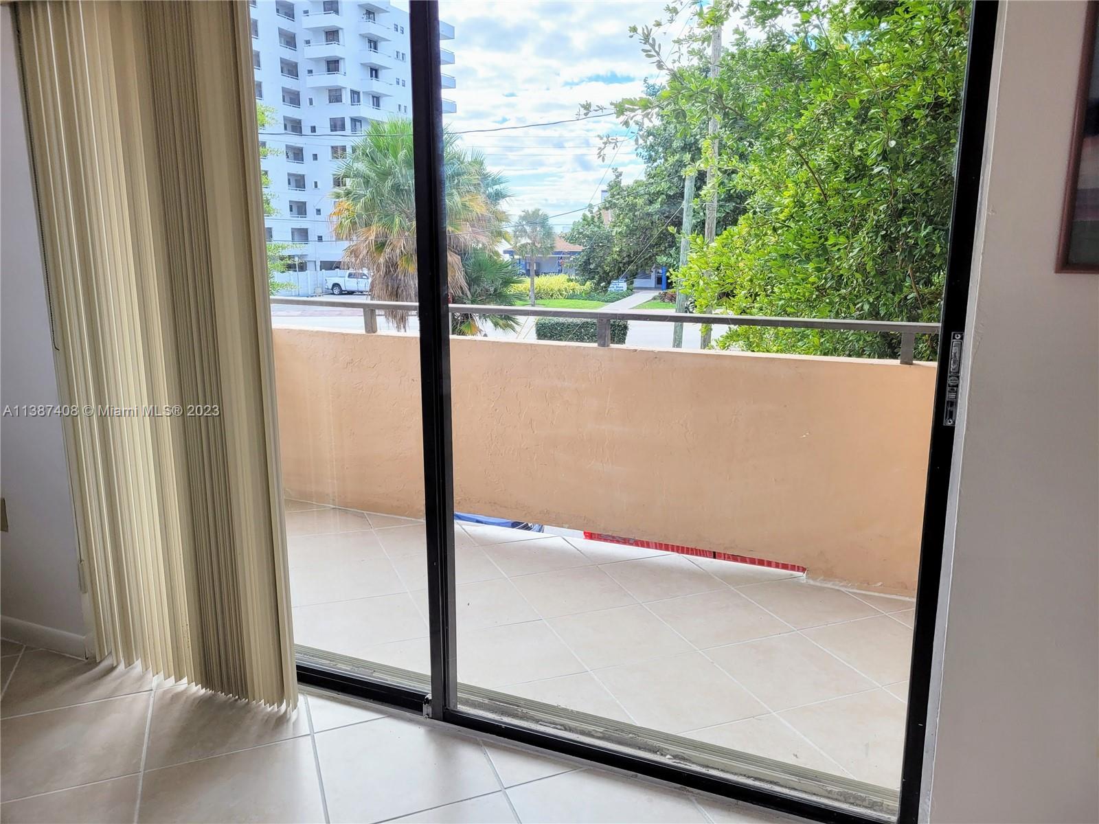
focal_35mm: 26
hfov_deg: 67.3
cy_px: 412
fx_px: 825
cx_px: 550
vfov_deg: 53.1
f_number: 1.8
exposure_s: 1/584
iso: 40
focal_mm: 5.4
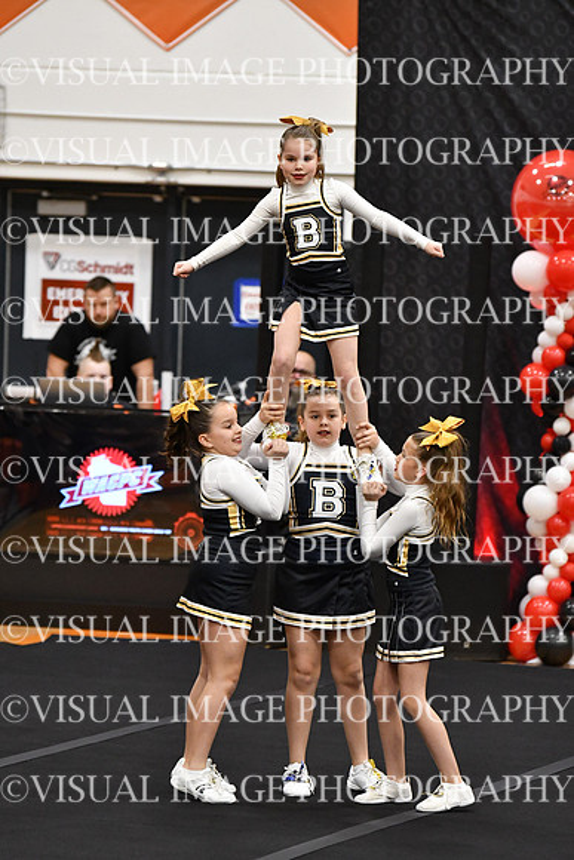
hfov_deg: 6.1
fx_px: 5378
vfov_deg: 9.1
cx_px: 287
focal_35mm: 225
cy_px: 430
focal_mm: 150
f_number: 2.8
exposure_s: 1/800
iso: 5000
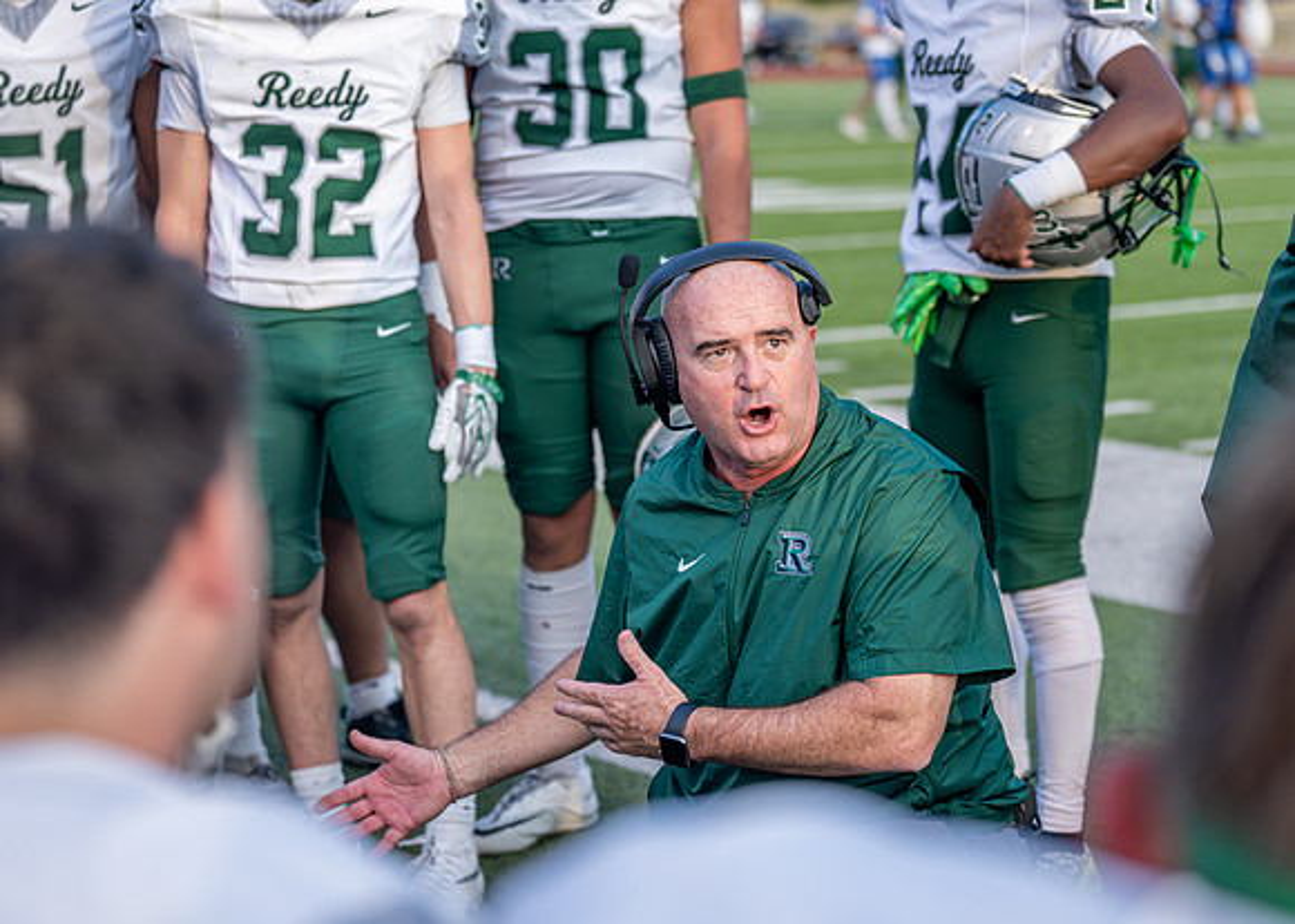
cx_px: 694
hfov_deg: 23.5
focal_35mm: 85
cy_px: 433
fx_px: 3109
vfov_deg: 16.9
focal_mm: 70
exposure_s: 1/1250
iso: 320
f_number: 2.8
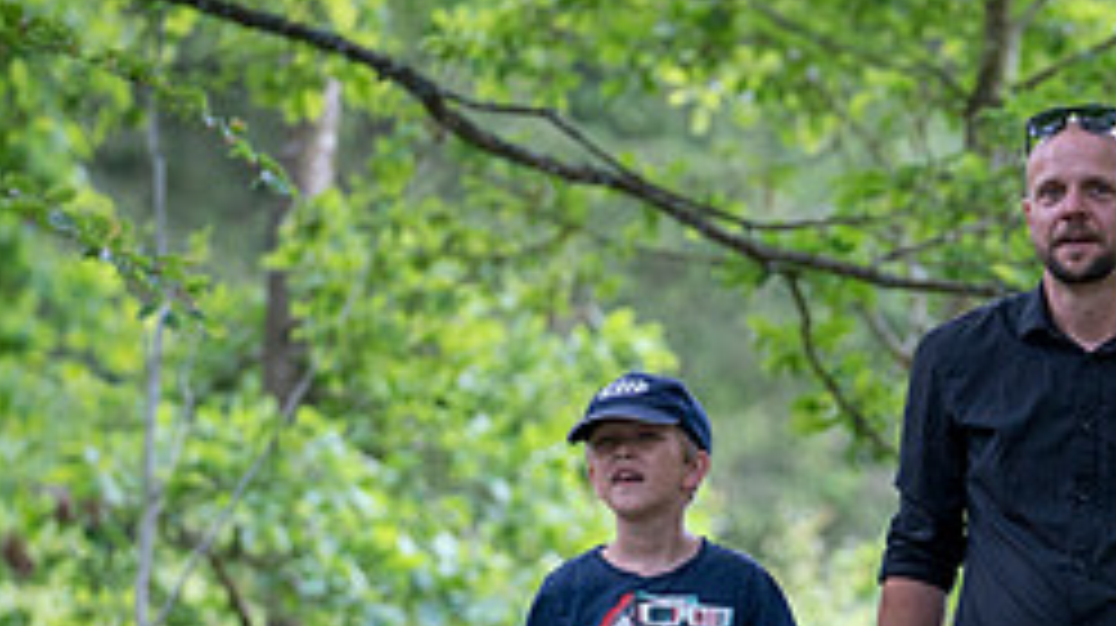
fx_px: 12122
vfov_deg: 3.0
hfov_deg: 5.3
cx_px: 900
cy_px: 664
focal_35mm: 410
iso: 2000
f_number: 3.5
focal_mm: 167
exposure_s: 1/1000
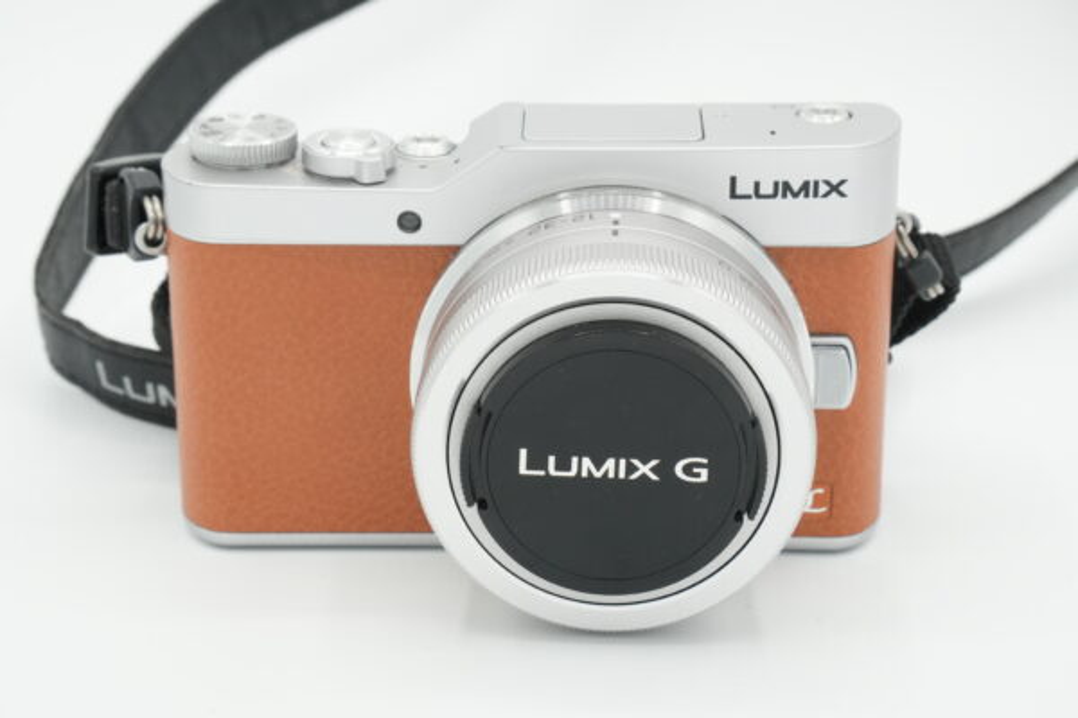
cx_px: 539
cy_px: 359
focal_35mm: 93
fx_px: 2785
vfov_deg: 14.7
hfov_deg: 21.9
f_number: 14
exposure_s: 1/200
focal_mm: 62
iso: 1250
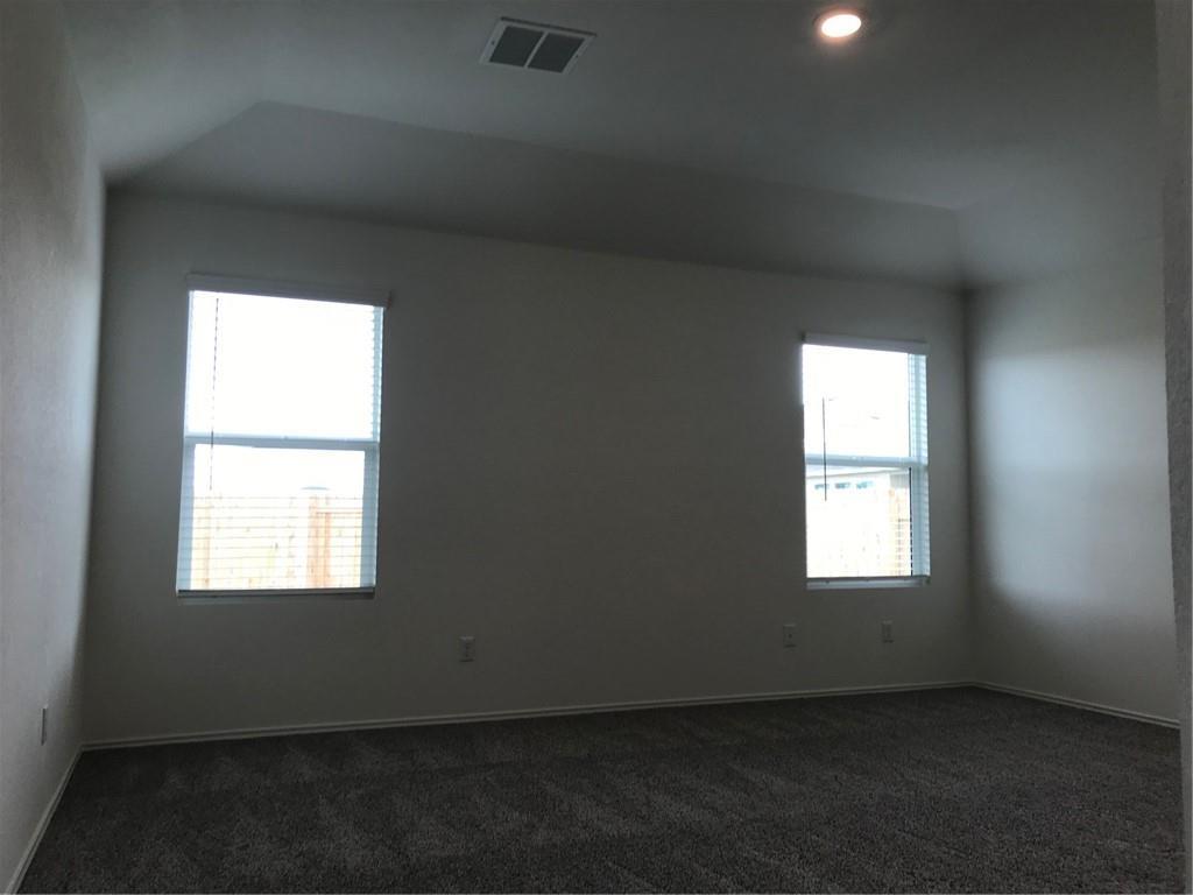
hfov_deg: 63.4
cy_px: 448
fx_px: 965
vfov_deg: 49.7
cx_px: 596
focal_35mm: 28
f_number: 1.8
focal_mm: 3.99
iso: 20
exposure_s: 1/60
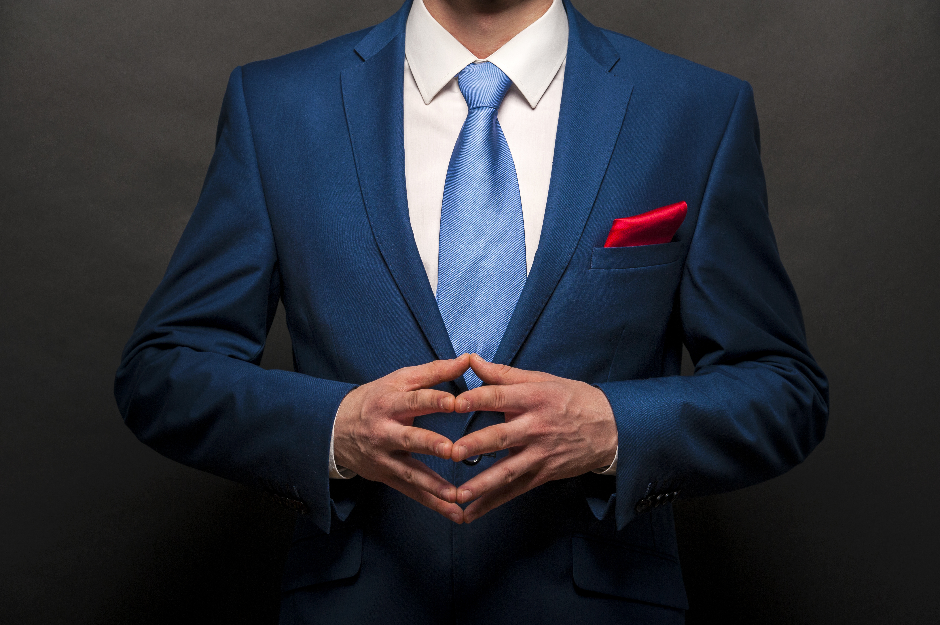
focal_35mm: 116
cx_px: 470
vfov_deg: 11.8
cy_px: 312
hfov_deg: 17.7
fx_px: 3027
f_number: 8
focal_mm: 116
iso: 200
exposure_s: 1/160
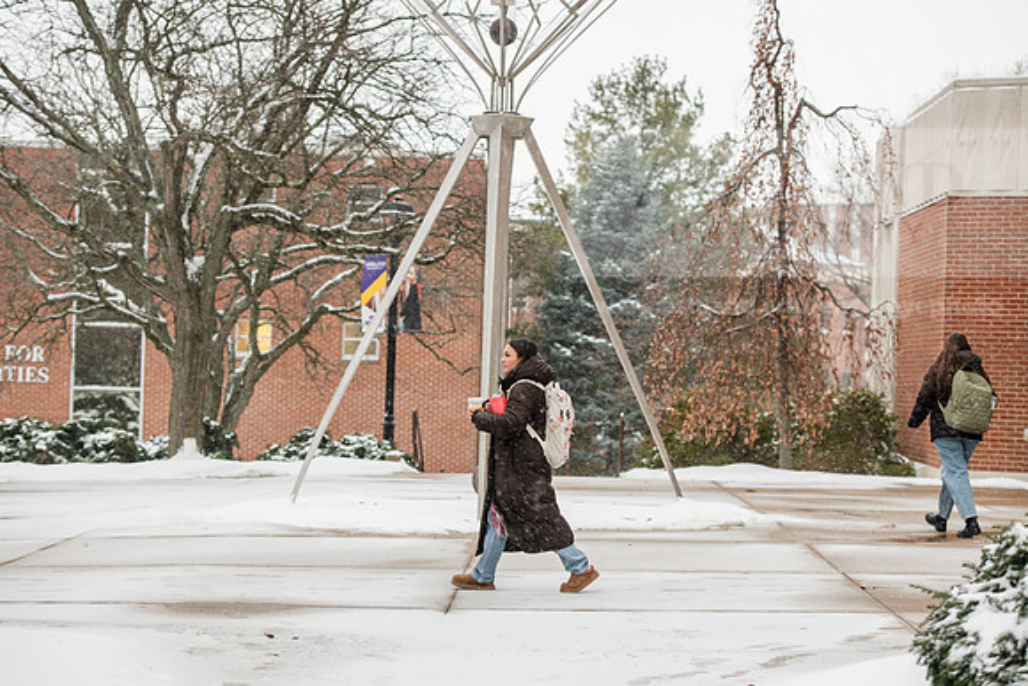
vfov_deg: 15.2
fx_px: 2570
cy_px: 343
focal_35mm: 90
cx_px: 514
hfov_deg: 22.6
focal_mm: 90
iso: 500
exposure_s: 1/200
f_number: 4.5
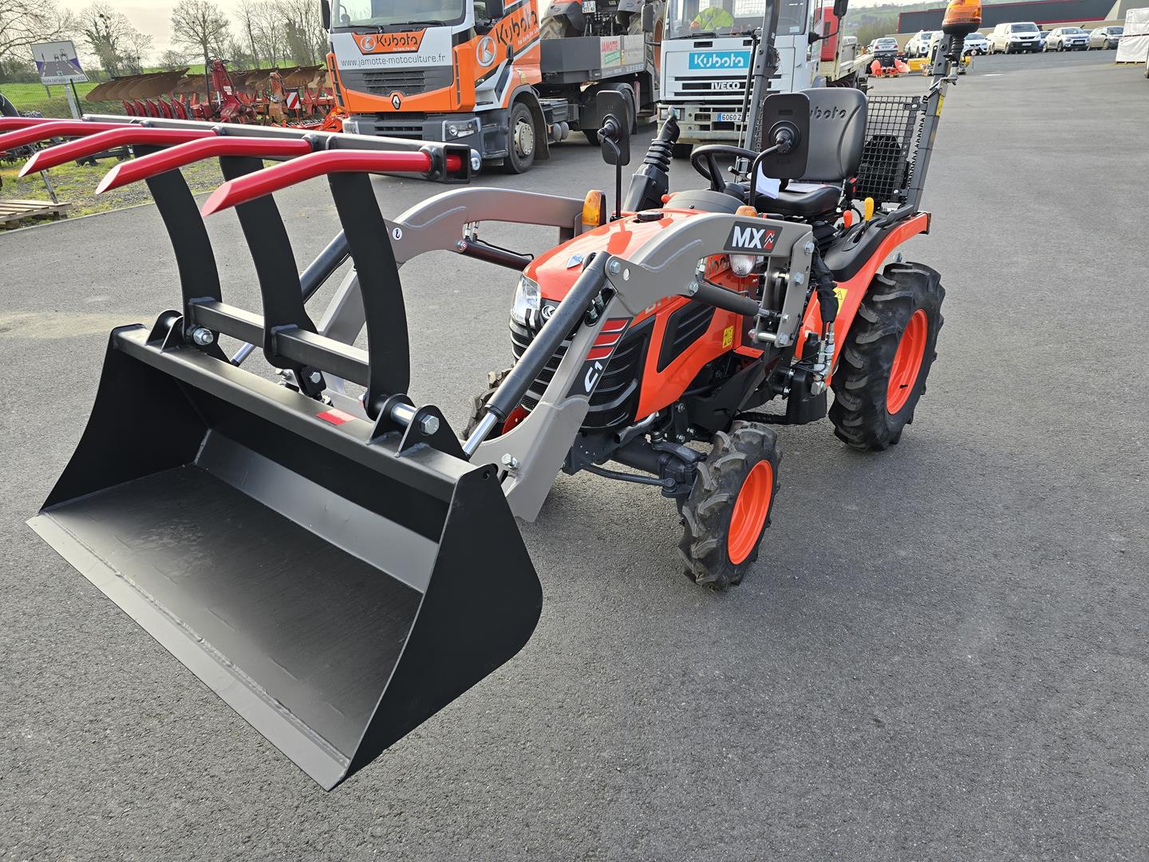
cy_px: 431
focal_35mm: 23
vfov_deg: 58.9
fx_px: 763
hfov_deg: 73.9
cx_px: 574
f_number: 1.7
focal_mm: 6.3
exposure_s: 1/180
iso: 12
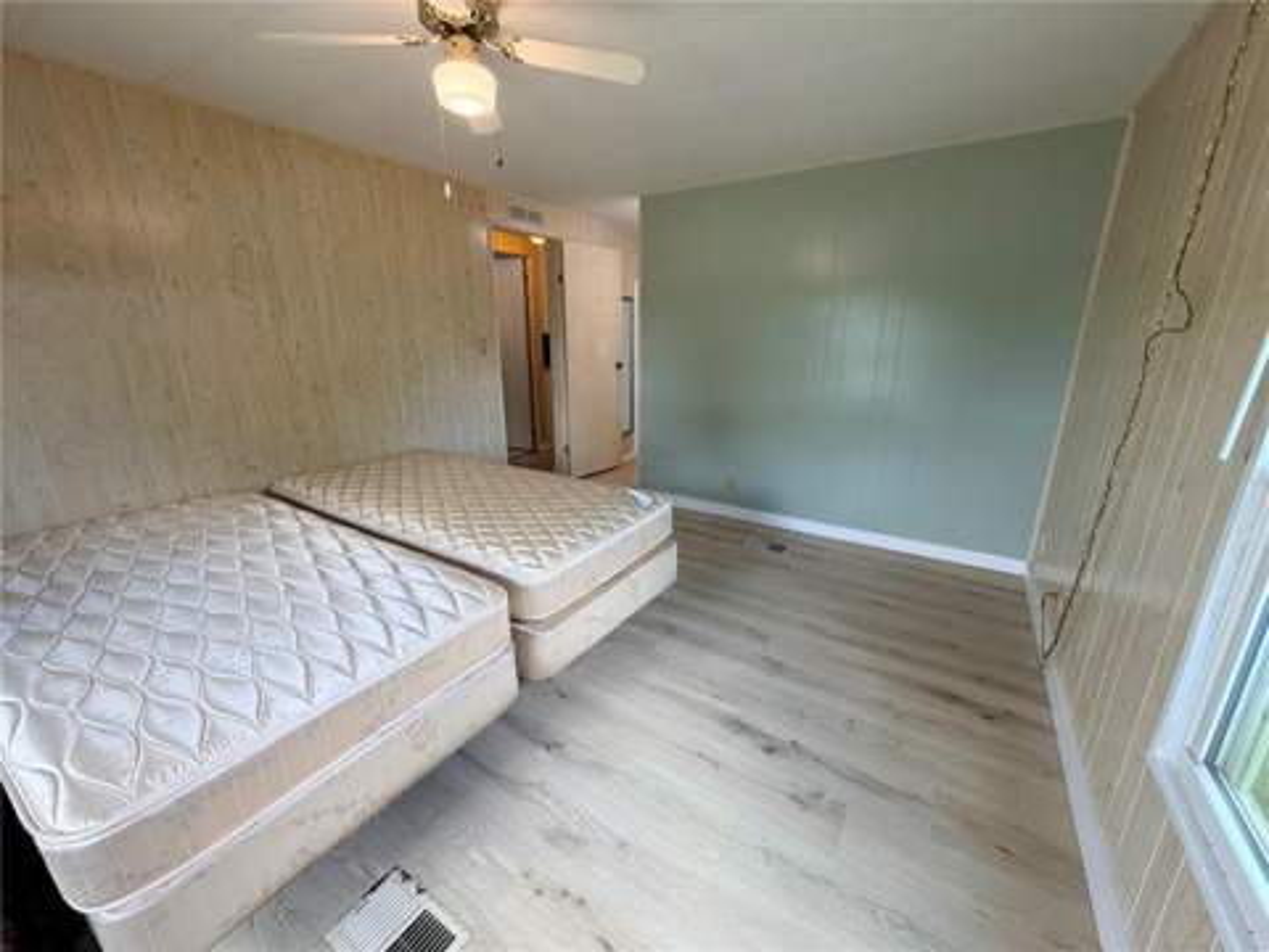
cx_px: 634
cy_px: 476
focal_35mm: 14
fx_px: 513
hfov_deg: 102.1
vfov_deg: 85.7
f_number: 2.2
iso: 160
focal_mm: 2.22
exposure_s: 1/120
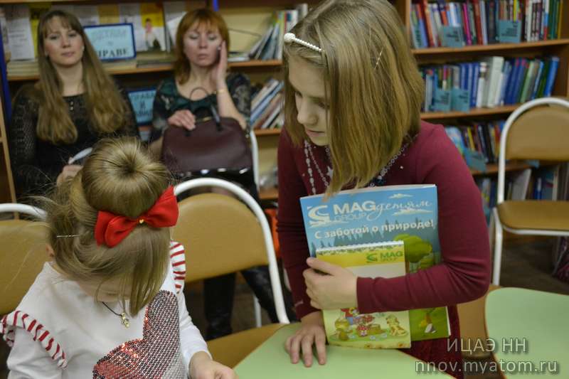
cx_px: 284
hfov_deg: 45.0
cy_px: 190
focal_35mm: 44
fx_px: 687
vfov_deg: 30.8
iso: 1600
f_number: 4.5
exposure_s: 1/60
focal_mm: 29
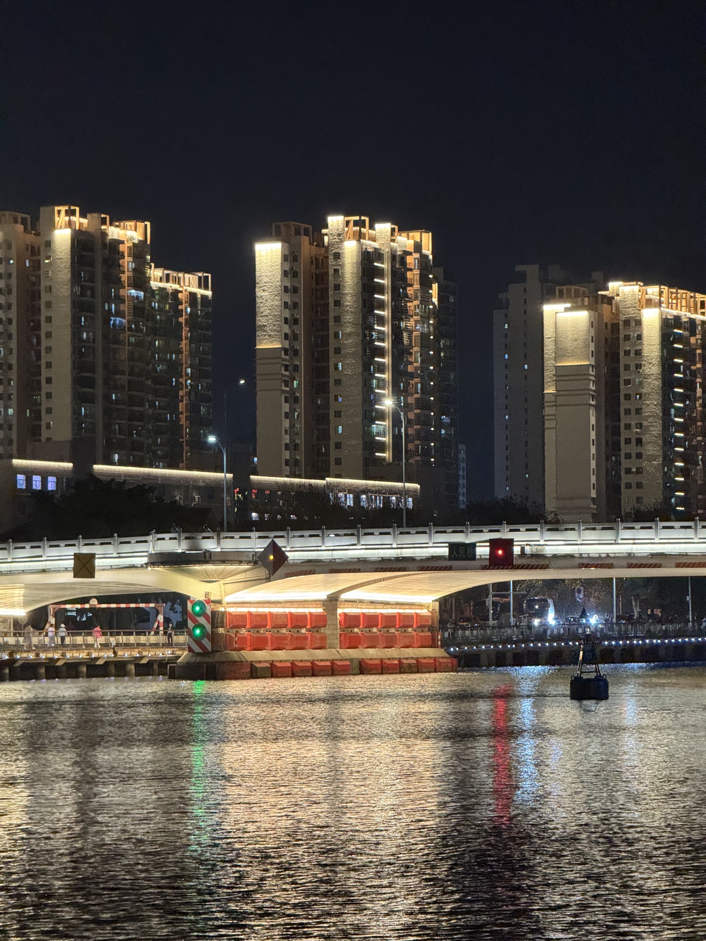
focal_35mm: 120
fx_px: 3263
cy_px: 470
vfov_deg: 16.4
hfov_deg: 12.3
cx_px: 353
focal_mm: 15.66
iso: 1000
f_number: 2.8
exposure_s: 1/33
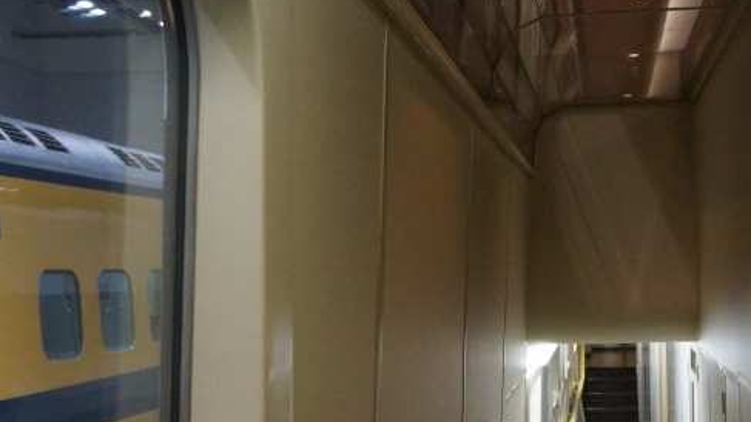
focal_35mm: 58
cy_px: 296
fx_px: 1155
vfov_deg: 20.6
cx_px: 574
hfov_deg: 35.1
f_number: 3.5
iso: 3200
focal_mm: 18
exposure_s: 1/160
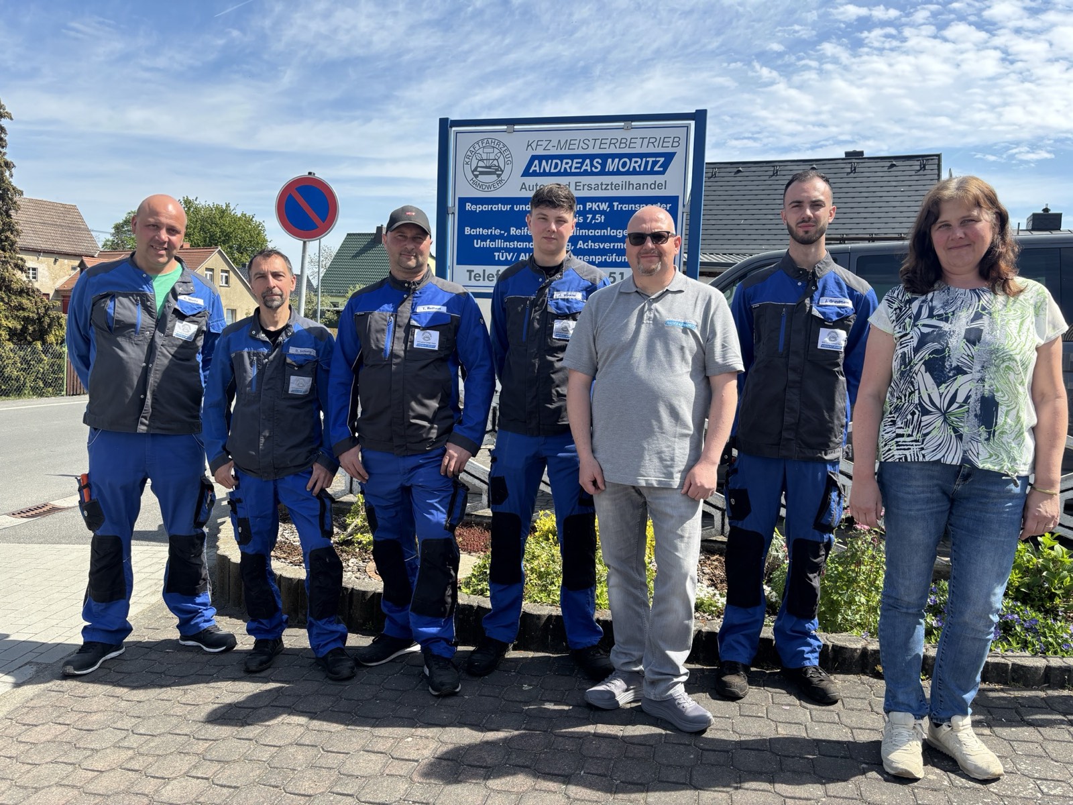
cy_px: 402
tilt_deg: -4.8
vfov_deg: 53.1
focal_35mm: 26
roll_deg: -3.0
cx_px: 536
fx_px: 806
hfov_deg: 67.3
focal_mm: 5.96
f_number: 1.6
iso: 50
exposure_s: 1/1667
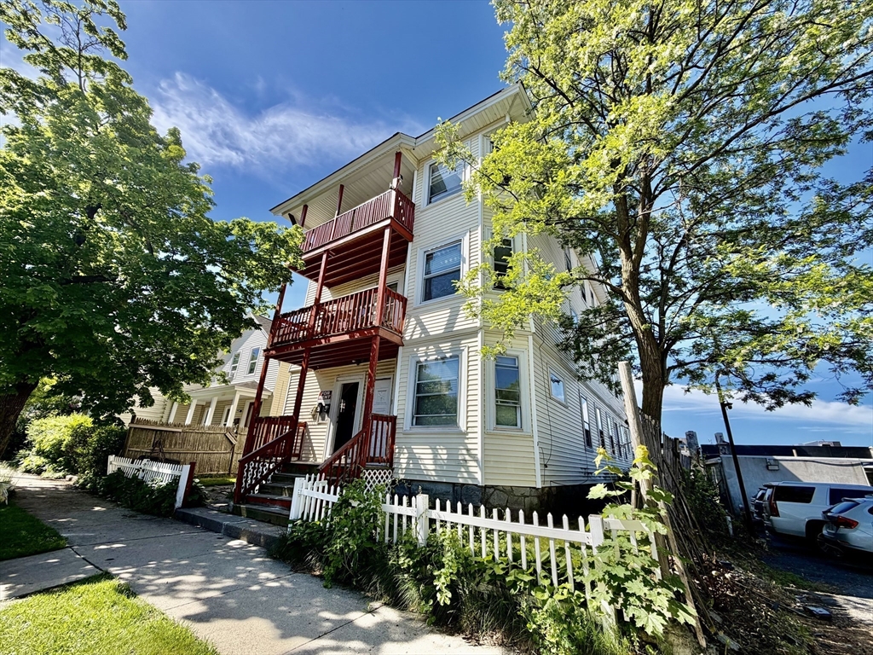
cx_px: 436
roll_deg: -3.2
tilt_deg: +20.4
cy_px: 328
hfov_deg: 102.1
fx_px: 353
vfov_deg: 85.7
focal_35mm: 14
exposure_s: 1/770
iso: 32
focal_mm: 2.22
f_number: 2.2
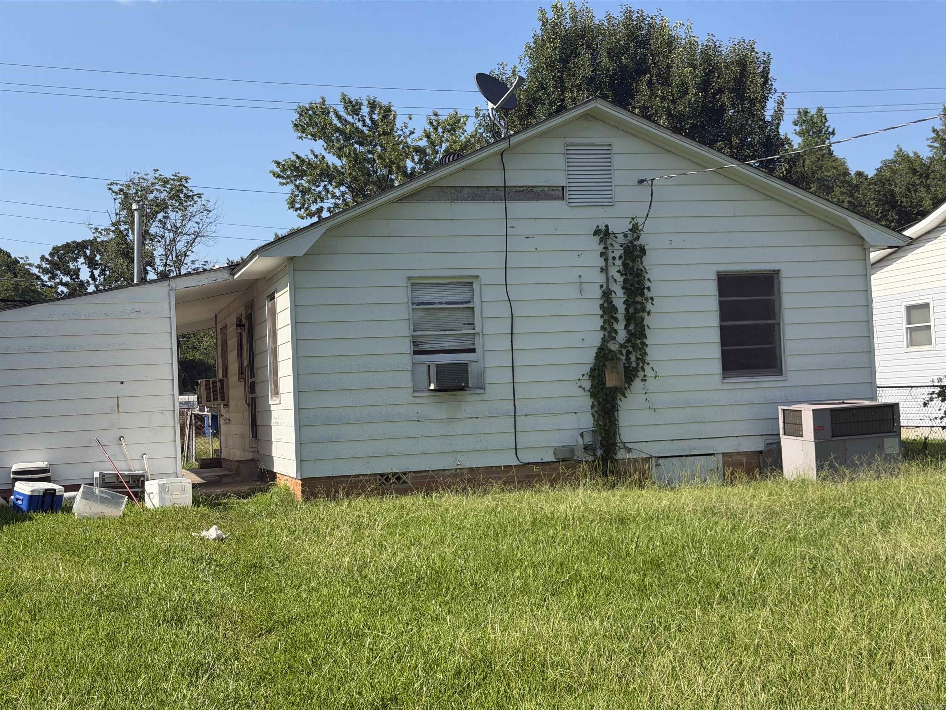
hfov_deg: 39.7
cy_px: 355
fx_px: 1312
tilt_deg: +1.6
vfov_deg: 30.3
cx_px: 473
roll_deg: +3.0
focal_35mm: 48
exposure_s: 1/3891
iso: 64
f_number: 1.78
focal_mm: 6.76
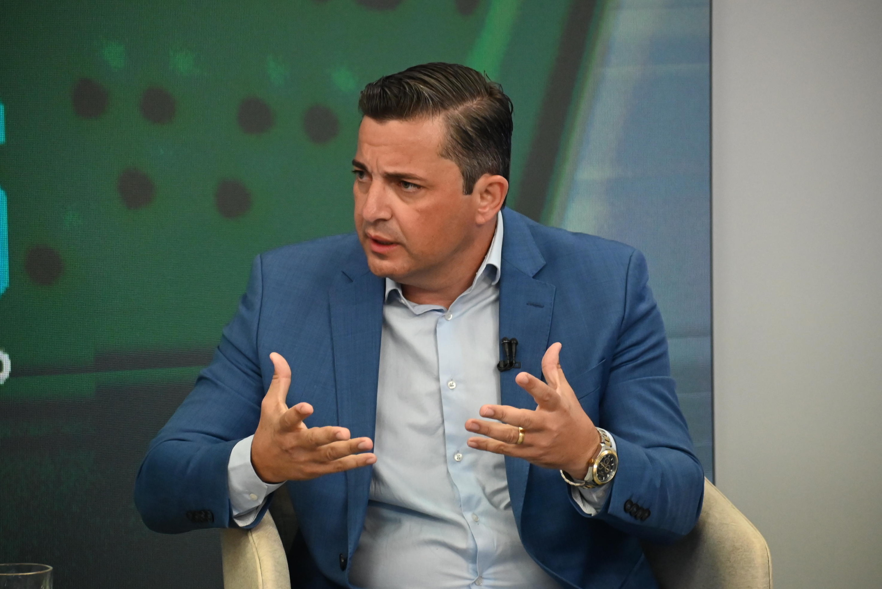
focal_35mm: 202
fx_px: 4952
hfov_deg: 10.2
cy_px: 294
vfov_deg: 6.8
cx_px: 441
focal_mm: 135
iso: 5000
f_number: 4.8
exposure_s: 1/250
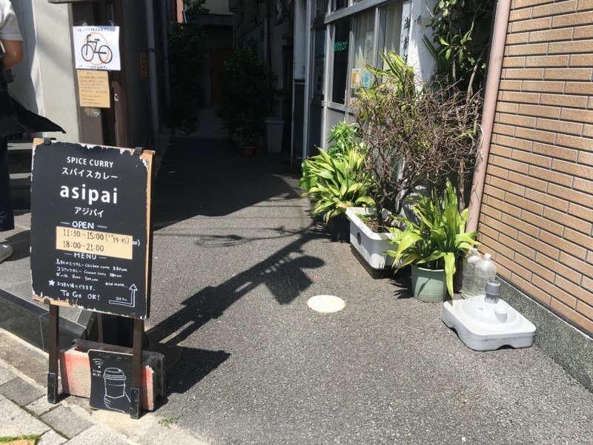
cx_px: 296
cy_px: 222
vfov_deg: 48.2
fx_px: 497
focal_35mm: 29
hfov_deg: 61.7
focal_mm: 4.15
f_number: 2.2
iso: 25
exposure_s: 1/1115
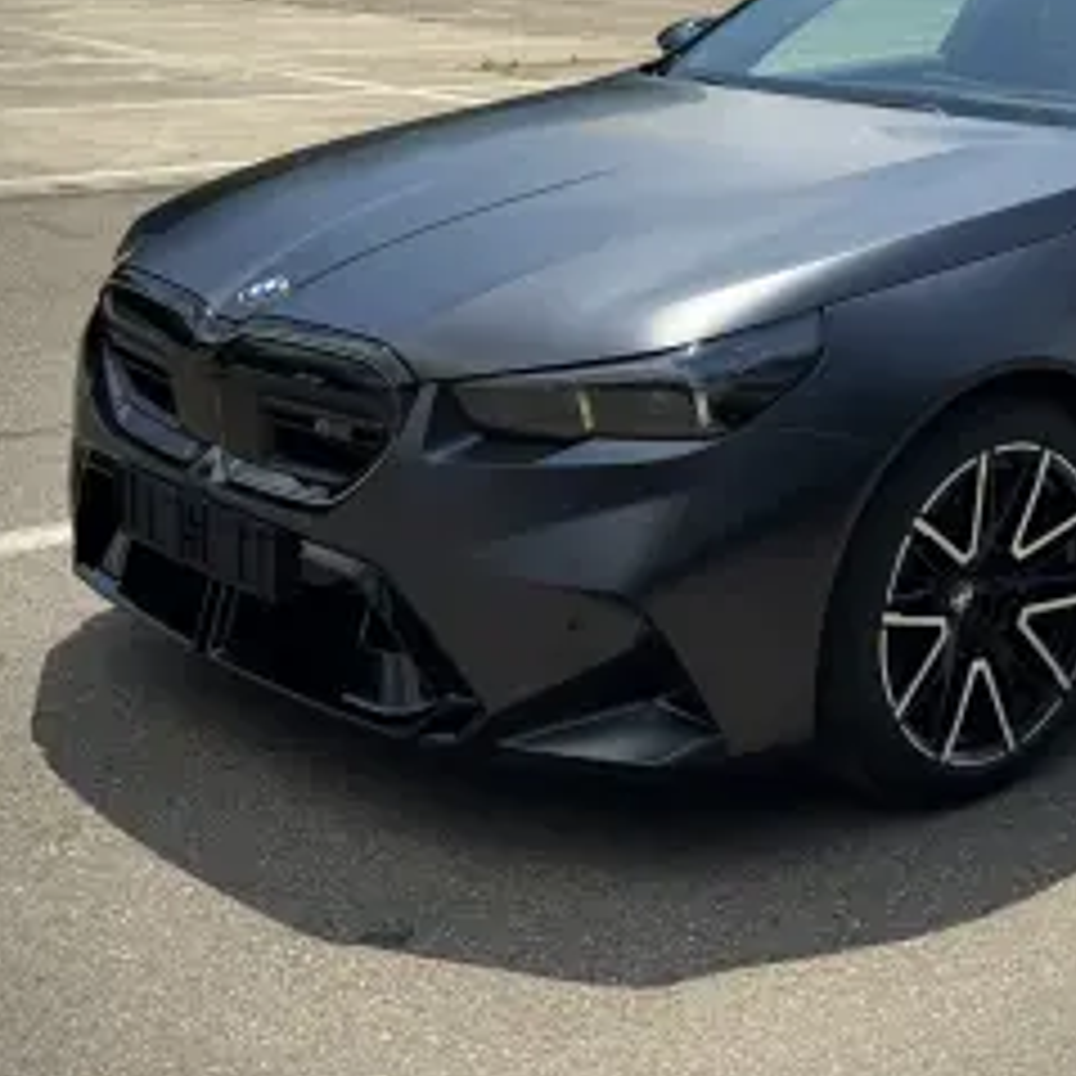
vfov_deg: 26.9
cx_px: 635
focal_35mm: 64
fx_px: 2251
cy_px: 500
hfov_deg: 26.8
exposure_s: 1/2611
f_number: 1.78
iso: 64
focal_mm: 6.76
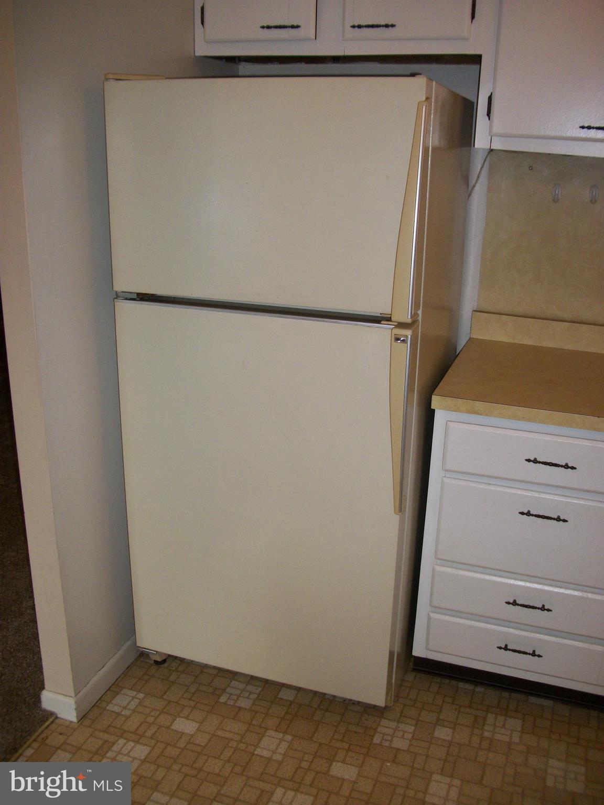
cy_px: 402
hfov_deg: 44.2
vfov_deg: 56.8
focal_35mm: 32
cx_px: 302
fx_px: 744
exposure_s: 1/60
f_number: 2.9
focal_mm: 5.7
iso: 160
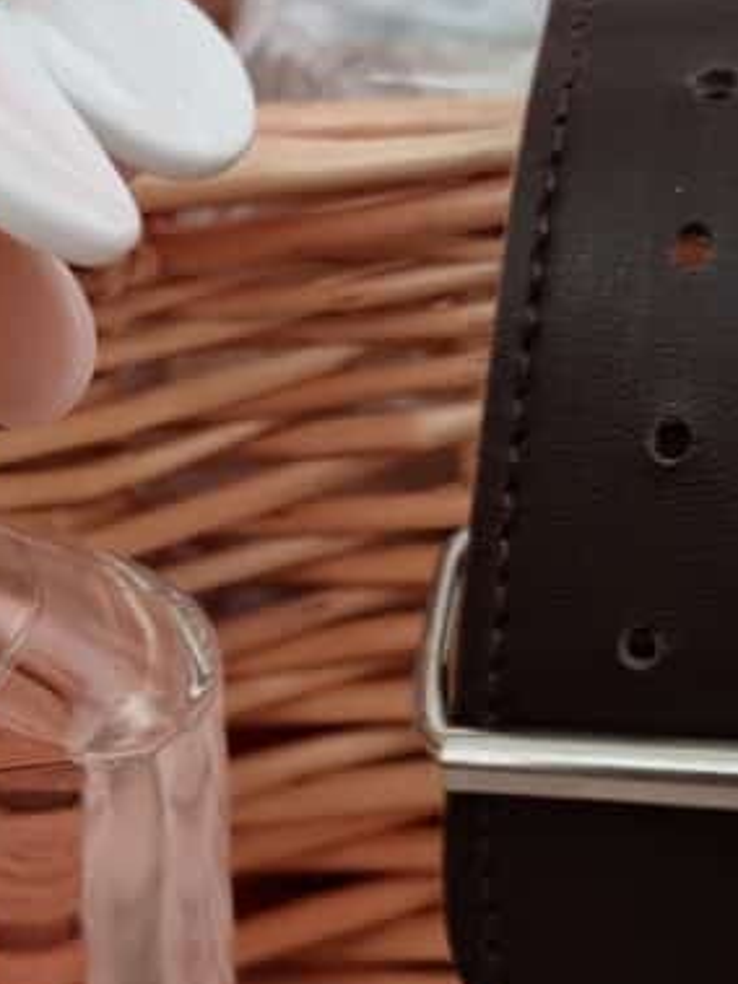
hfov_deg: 18.8
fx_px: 2076
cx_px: -197
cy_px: 691
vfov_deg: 26.5
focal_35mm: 73
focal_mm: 5.9
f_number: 2
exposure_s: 1/50
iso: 500
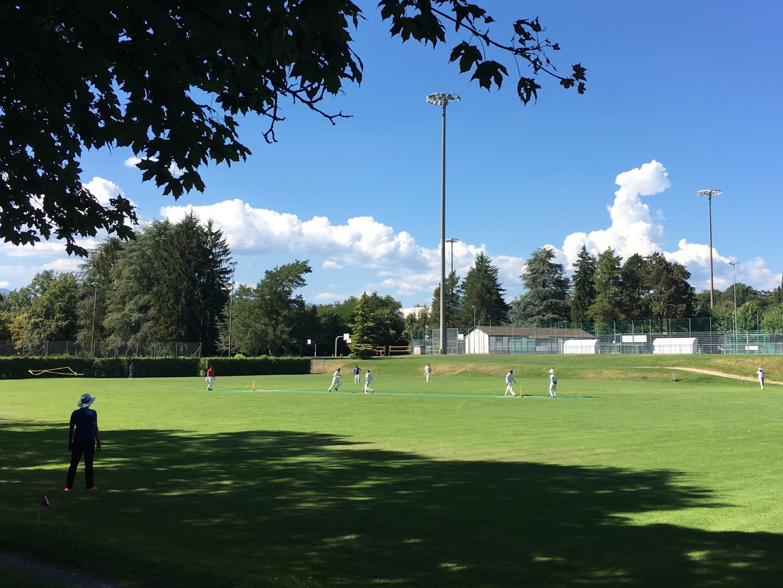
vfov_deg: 35.8
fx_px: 905
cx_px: 439
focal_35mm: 40
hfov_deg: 46.7
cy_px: 223
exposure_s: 1/1183
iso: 25
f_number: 2.2
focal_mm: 4.15
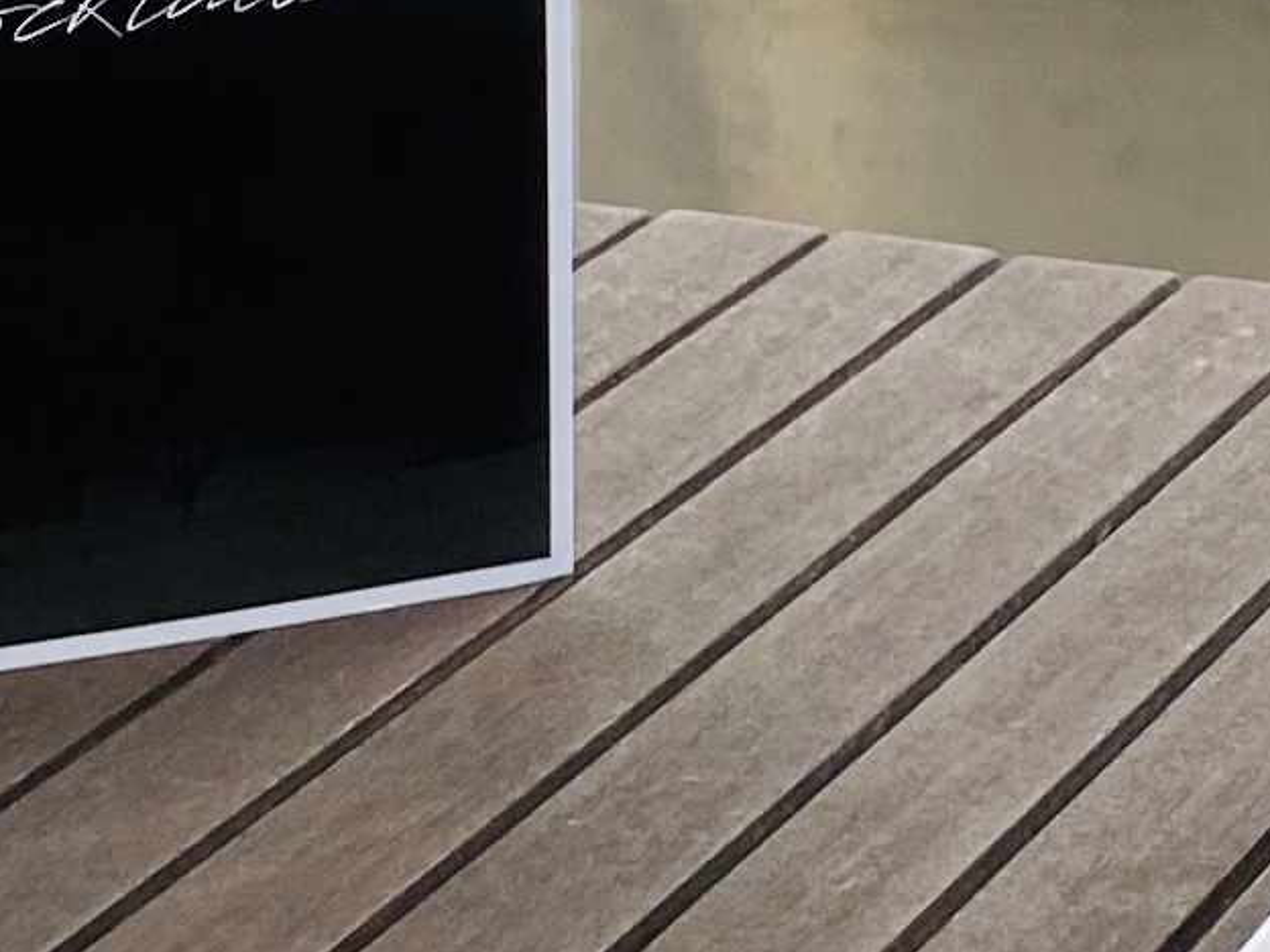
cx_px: 1708
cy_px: -262
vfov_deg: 8.7
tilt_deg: -15.6
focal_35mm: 168
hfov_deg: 11.4
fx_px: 6164
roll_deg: +0.0
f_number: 1.8
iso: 80
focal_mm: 4.25
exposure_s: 1/122
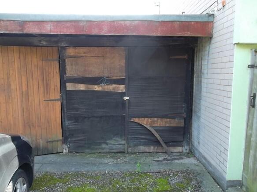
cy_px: 96
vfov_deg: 51.3
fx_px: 200
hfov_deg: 65.3
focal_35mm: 27
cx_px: 128
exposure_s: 1/45
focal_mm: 4.9
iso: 90
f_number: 3.5
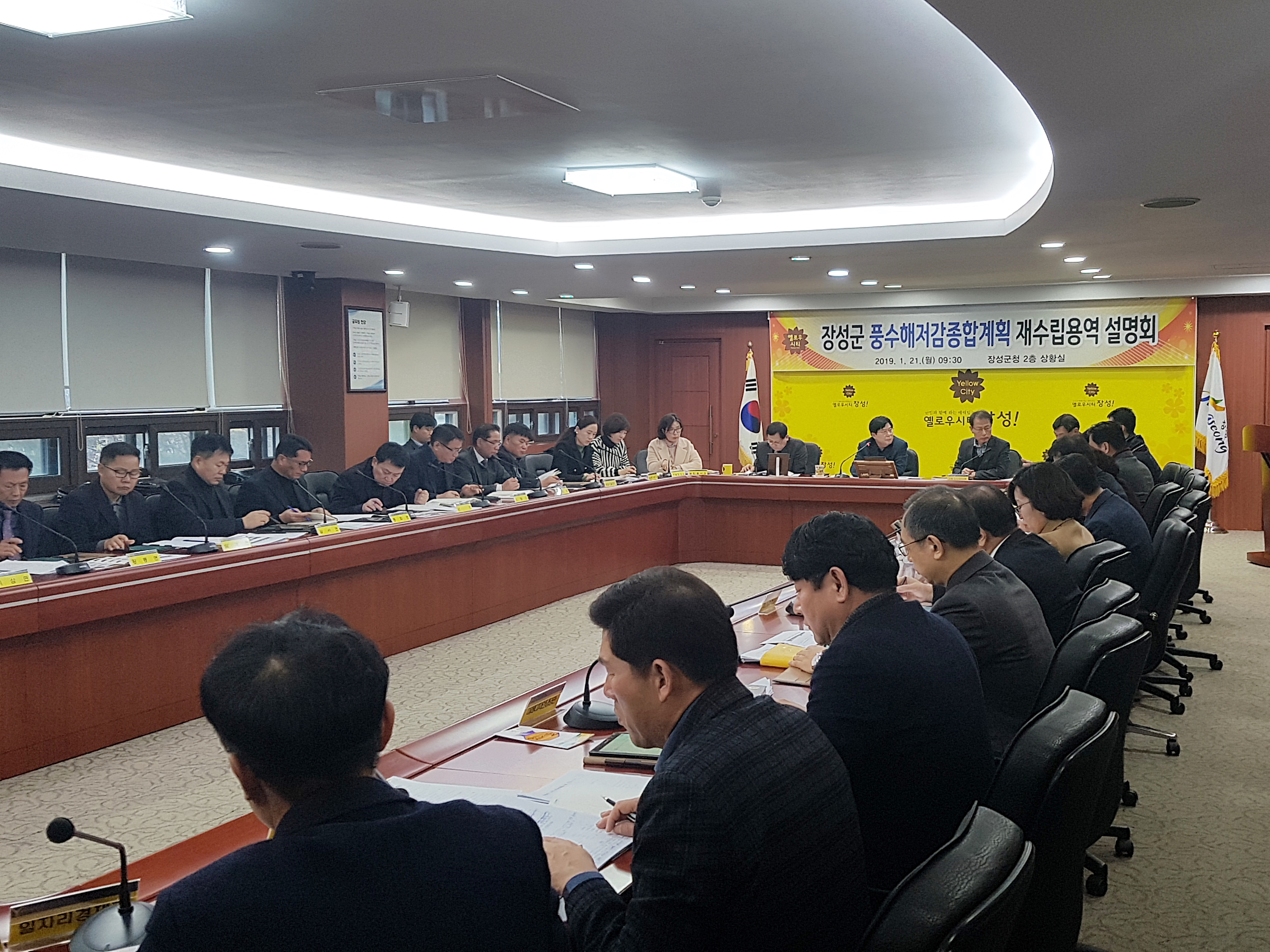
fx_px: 954
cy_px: 476
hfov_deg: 67.3
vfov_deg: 53.1
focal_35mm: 26
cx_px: 635
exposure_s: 1/150
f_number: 1.7
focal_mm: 4.2
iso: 50
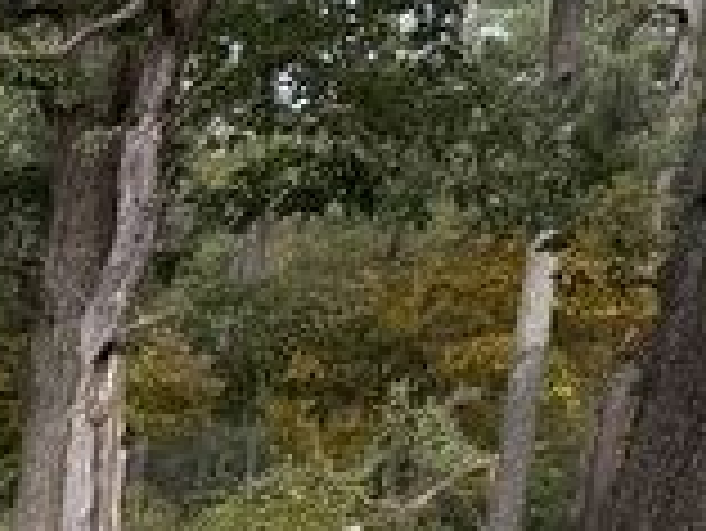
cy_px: 1318
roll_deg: -0.4
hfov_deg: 12.8
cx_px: -931
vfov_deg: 10.3
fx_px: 2490
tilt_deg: -17.4
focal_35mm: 122
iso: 100
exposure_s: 1/805
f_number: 1.78
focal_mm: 6.76
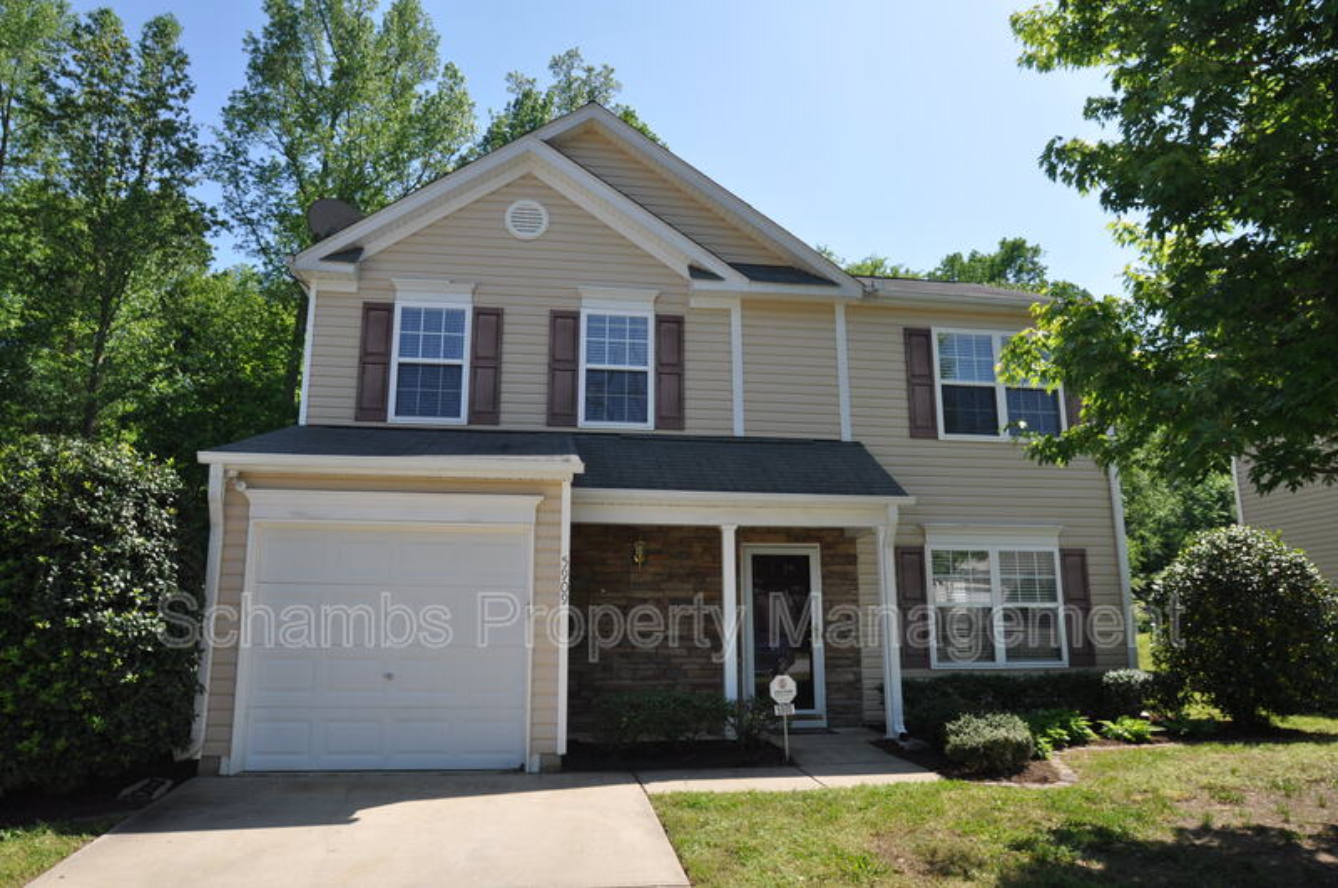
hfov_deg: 57.3
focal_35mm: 33
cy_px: 444
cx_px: 669
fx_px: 1225
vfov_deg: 39.9
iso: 200
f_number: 9
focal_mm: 22
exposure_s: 1/320
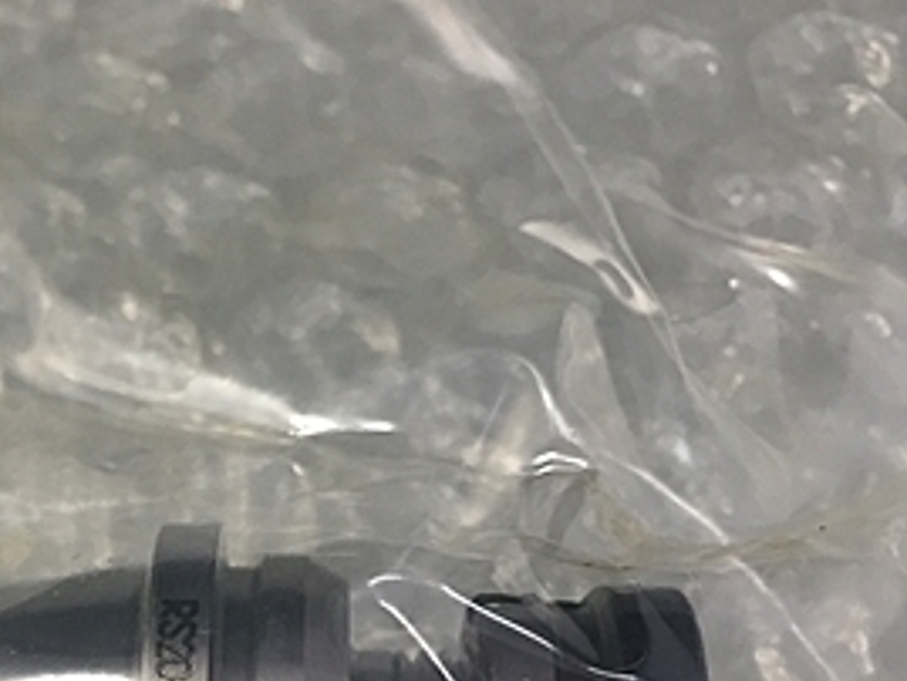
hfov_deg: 27.2
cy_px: 775
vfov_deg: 20.2
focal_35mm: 69
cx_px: 108
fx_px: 1809
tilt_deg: -62.3
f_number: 2.2
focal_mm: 4.15
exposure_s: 1/33
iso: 32
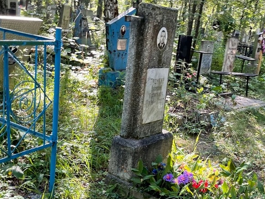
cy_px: 138
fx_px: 352
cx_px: 175
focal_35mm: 46
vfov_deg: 31.2
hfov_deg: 40.8
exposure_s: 1/121
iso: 64
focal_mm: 4.2
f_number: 1.6
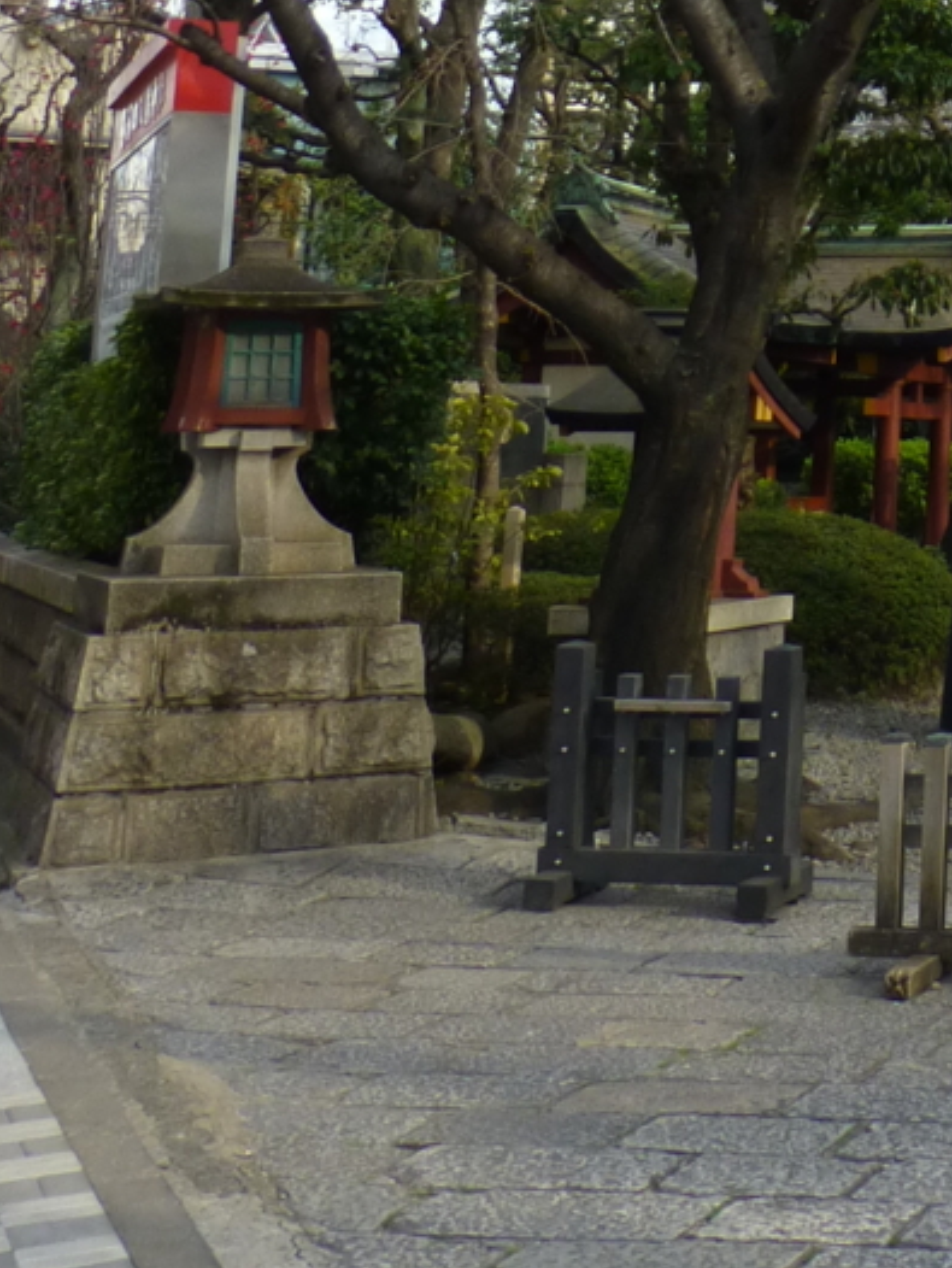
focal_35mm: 73
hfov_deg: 18.2
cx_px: 1386
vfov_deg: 24.2
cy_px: -251
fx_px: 2675
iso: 100
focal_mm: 4.3
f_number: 4
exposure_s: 1/160
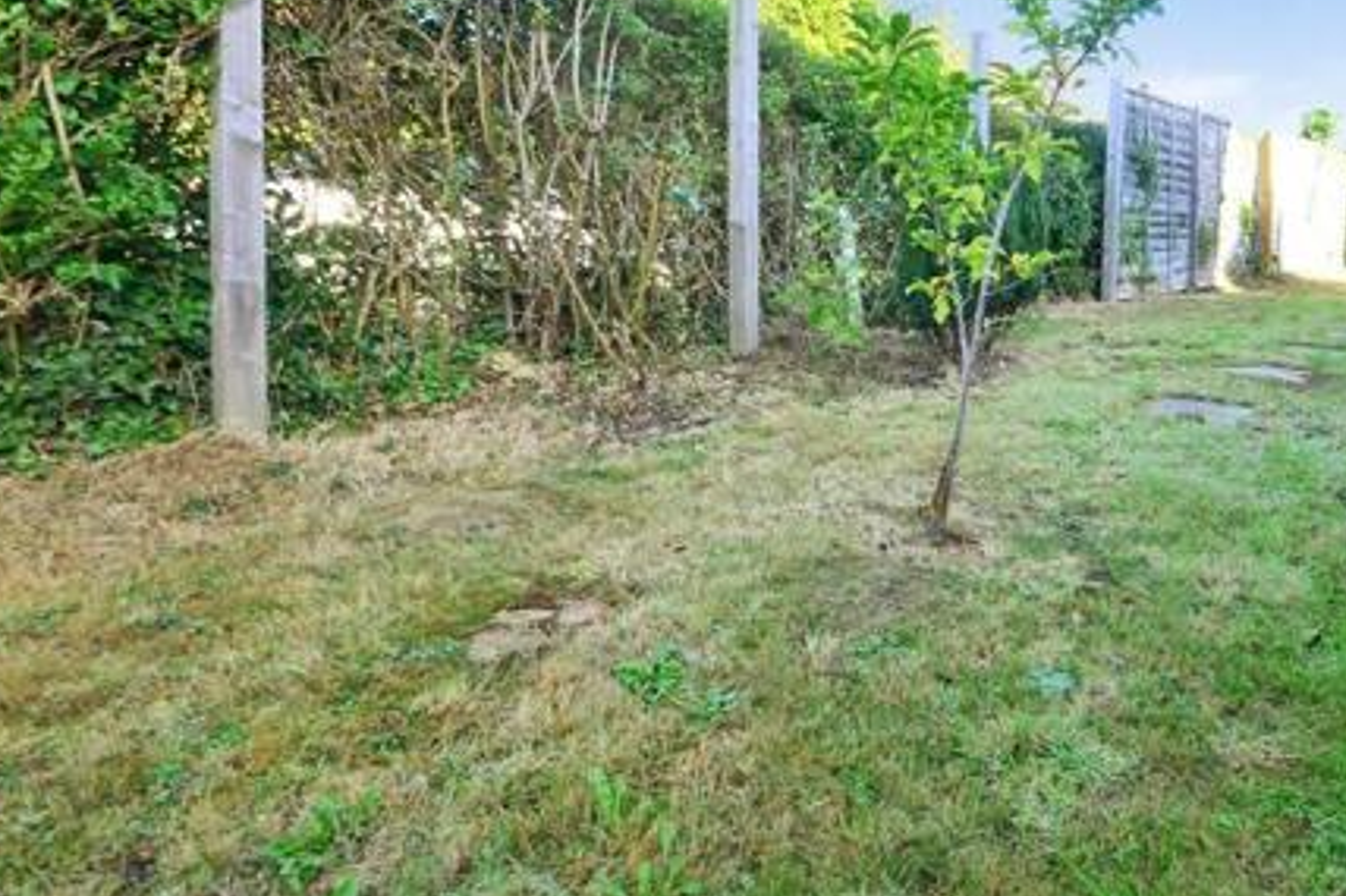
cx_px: 984
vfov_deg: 52.8
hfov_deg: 71.7
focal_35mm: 23
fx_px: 860
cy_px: 234
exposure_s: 1/15
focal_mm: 10
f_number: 11
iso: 200
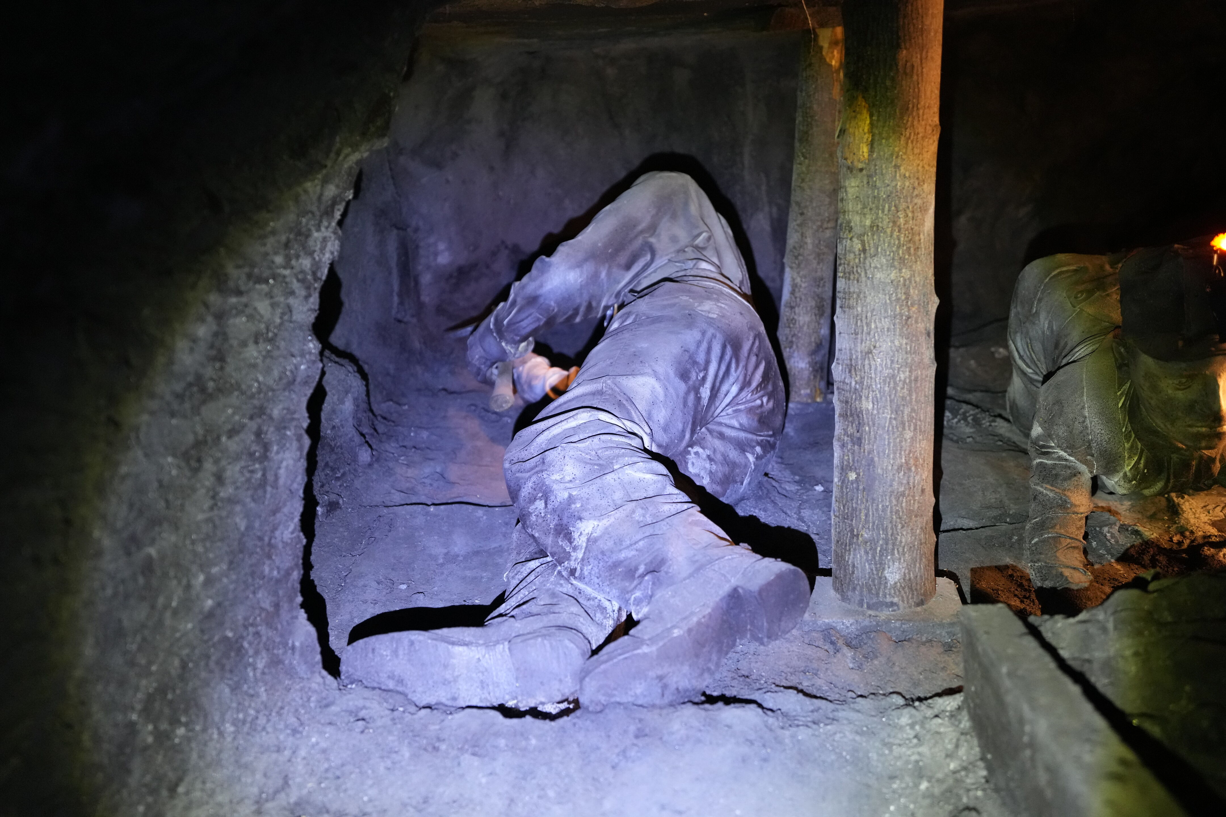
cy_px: 408
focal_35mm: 35
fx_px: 1192
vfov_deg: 37.9
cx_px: 613
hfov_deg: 54.4
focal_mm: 35
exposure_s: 1/40
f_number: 2.8
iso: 5000
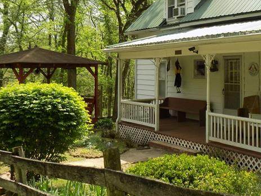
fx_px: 384
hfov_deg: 36.3
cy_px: 58
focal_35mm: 51
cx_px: 207
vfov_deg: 28.3
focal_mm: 4
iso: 80
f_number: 3.1
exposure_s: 1/500
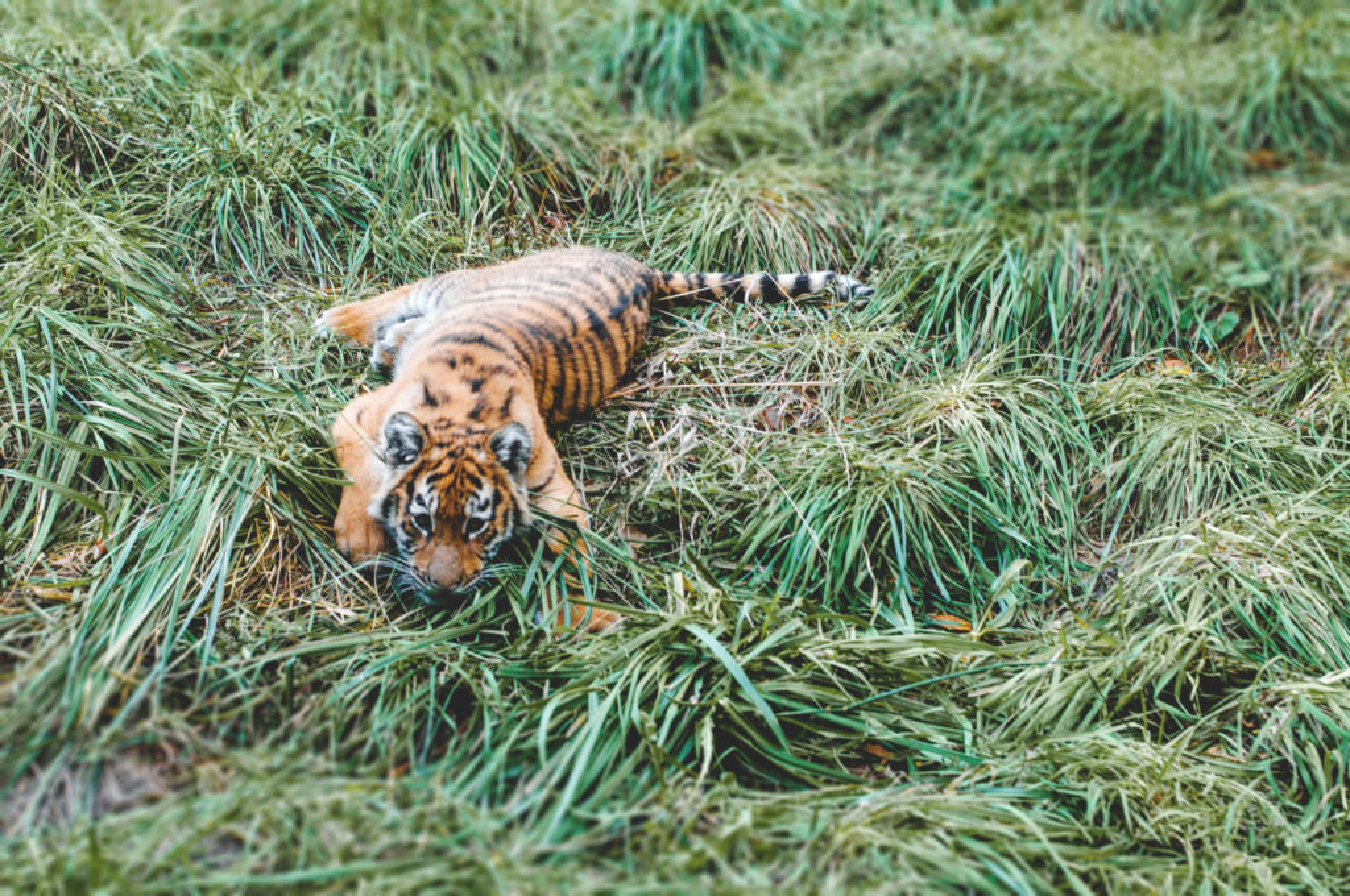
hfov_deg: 27.0
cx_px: 675
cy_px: 448
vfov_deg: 18.1
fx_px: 2809
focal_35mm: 75
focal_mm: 50
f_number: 4.5
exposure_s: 1/80
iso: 800
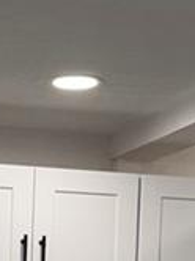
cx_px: -72
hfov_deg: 8.4
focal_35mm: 174
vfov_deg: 10.9
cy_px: 412
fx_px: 1310
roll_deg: -1.4
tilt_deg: +0.1
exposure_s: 1/228
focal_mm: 6.76
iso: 125
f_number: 1.78
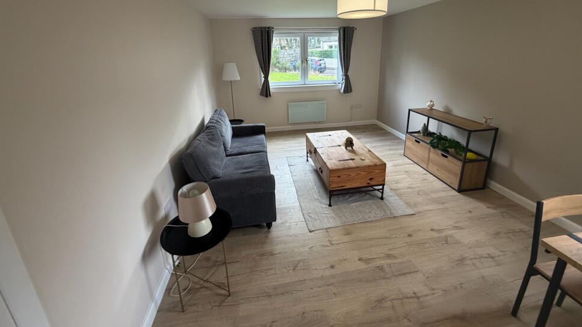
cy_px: 126
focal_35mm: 16
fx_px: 247
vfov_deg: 66.2
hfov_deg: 99.4
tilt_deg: -15.3
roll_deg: +1.4
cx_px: 298
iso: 320
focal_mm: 2.22
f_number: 2.2
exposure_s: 1/100
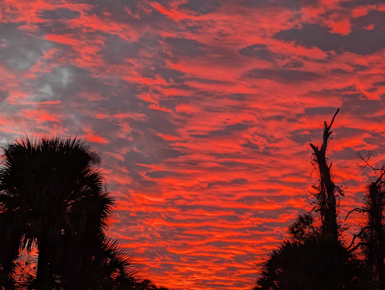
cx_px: 192
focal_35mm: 110
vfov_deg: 13.5
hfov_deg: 17.9
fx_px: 1225
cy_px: 145
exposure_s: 1/241
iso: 253
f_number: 2.8
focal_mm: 18
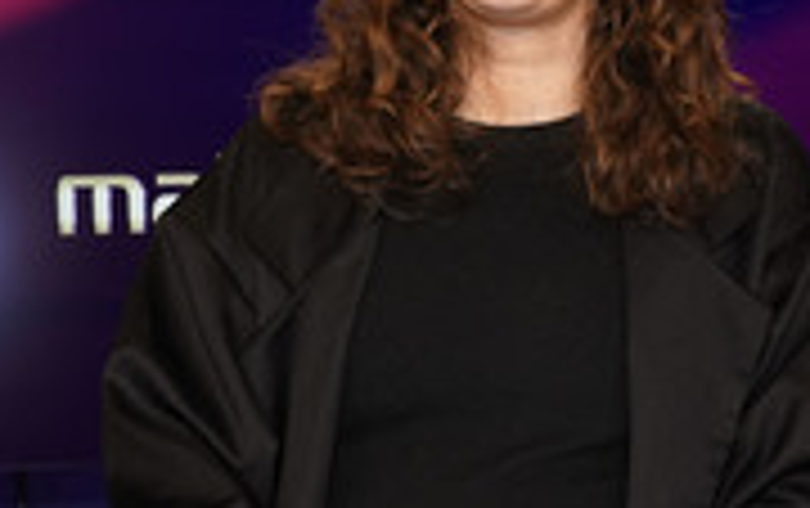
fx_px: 1746
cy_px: 256
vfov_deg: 16.6
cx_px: 502
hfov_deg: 26.0
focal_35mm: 79
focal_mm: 31
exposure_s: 1/125
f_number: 5
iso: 2000
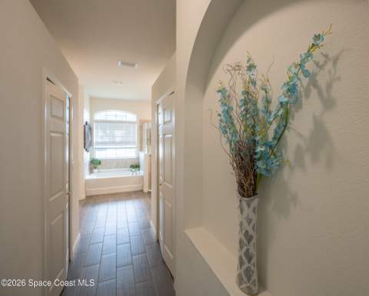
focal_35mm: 17
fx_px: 182
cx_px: 197
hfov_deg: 90.7
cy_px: 142
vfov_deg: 78.4
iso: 200
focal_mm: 14
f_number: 5
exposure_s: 1/125
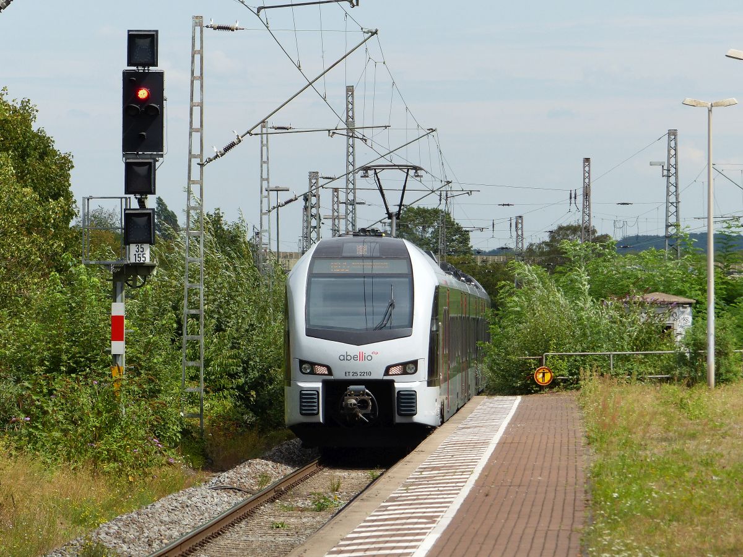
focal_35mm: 263
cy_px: 278
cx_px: 372
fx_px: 5645
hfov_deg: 7.5
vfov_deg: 5.7
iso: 100
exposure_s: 1/800
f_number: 4
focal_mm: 47.4
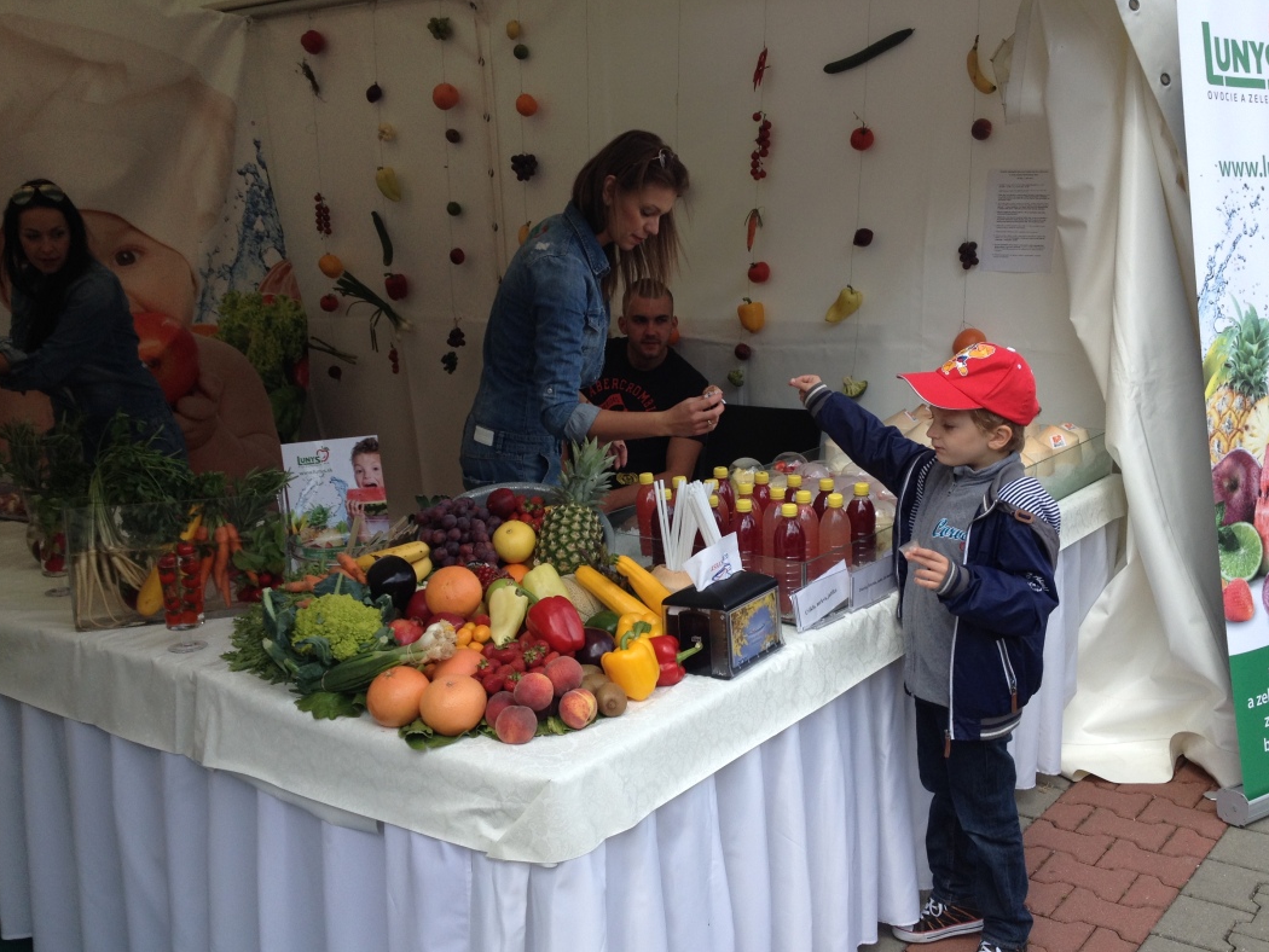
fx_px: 1467
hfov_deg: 46.8
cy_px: 510
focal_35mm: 40
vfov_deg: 36.0
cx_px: 678
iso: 50
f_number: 2.4
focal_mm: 4.28
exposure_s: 1/876
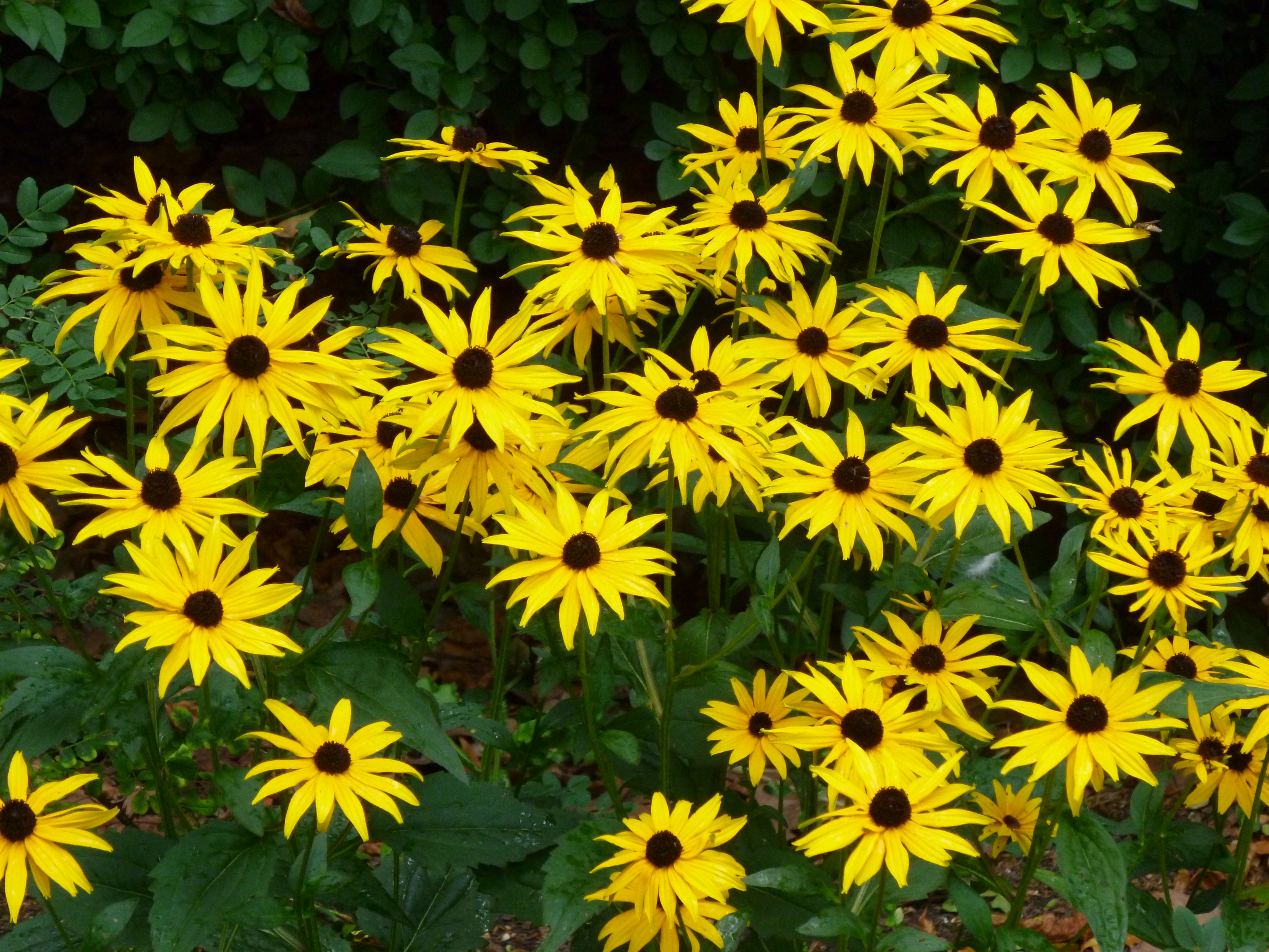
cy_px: 476
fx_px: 4839
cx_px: 634
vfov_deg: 11.2
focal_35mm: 132
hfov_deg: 14.9
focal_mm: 23.6
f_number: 5
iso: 400
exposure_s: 1/50
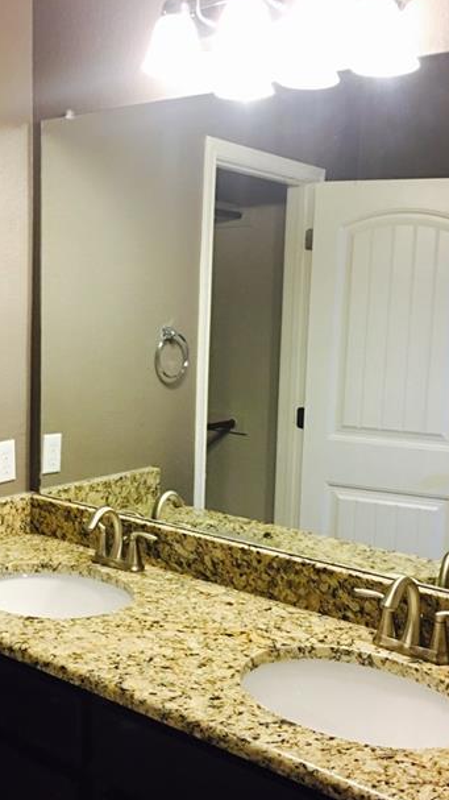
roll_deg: -0.9
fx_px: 847
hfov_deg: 29.4
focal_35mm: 40
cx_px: 145
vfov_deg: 50.5
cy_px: 410
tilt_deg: -5.9
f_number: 2.2
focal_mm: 4.15
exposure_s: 1/15
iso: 50
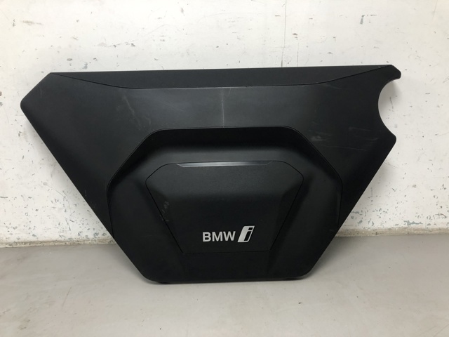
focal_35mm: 28
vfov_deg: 49.7
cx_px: 224
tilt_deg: -19.7
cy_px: 168
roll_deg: +3.2
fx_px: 363
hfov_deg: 63.4
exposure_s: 1/25
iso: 40
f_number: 1.8
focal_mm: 4
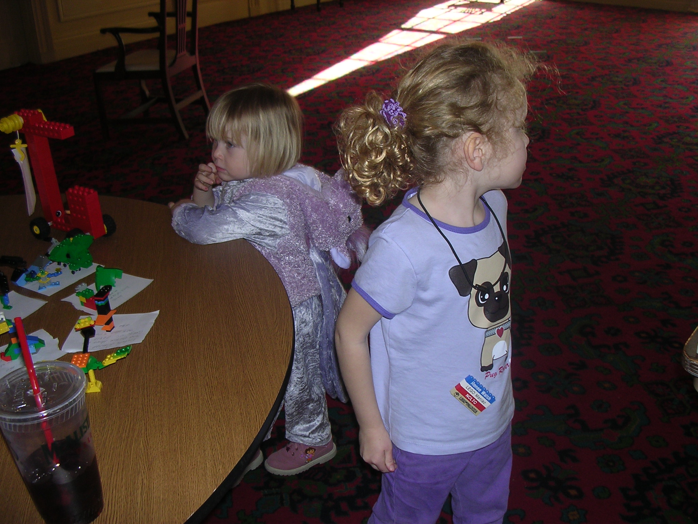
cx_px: 349
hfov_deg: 49.0
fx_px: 766
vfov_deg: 37.7
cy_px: 262
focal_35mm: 38
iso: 100
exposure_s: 1/60.1
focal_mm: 5.8
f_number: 2.8
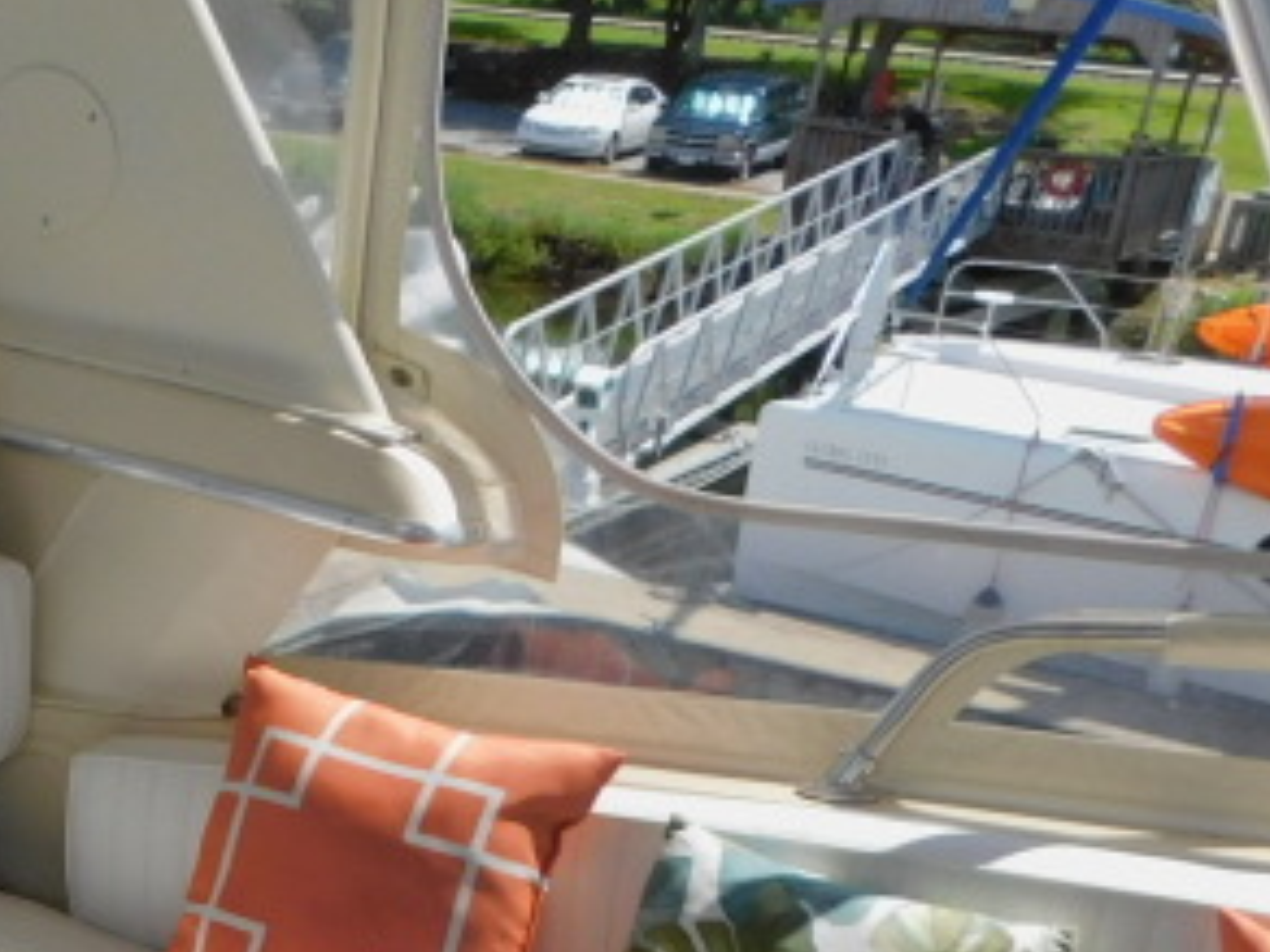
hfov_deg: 28.6
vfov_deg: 22.4
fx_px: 2311
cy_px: 948
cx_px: -30
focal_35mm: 63
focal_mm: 4
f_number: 3
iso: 125
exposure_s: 1/1500
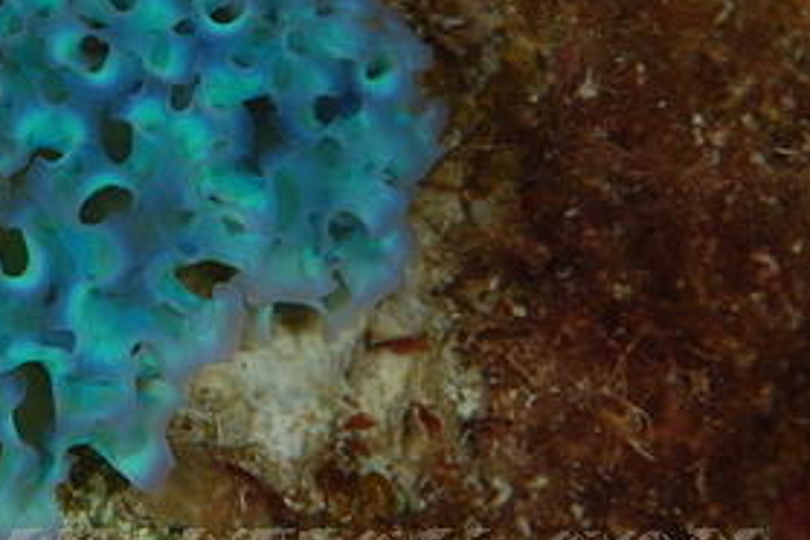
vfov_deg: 3.8
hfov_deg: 5.7
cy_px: 148
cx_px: -67
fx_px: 8148
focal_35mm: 362
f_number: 22
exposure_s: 1/250
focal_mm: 105
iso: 100
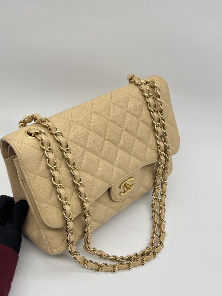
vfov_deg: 56.7
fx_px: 274
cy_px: 166
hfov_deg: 44.0
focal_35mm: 32
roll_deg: -3.7
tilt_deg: -41.8
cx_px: 90
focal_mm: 5.7
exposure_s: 1/135
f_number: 1.5
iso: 32
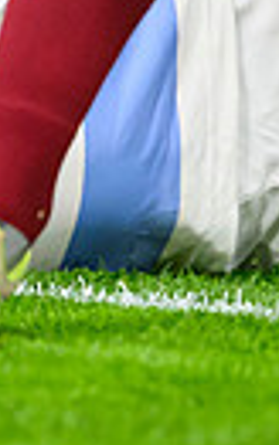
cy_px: 439
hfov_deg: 0.4
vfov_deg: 0.7
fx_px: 37393
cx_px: -190
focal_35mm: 3077
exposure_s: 1/2000
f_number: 3.2
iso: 3200
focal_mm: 400
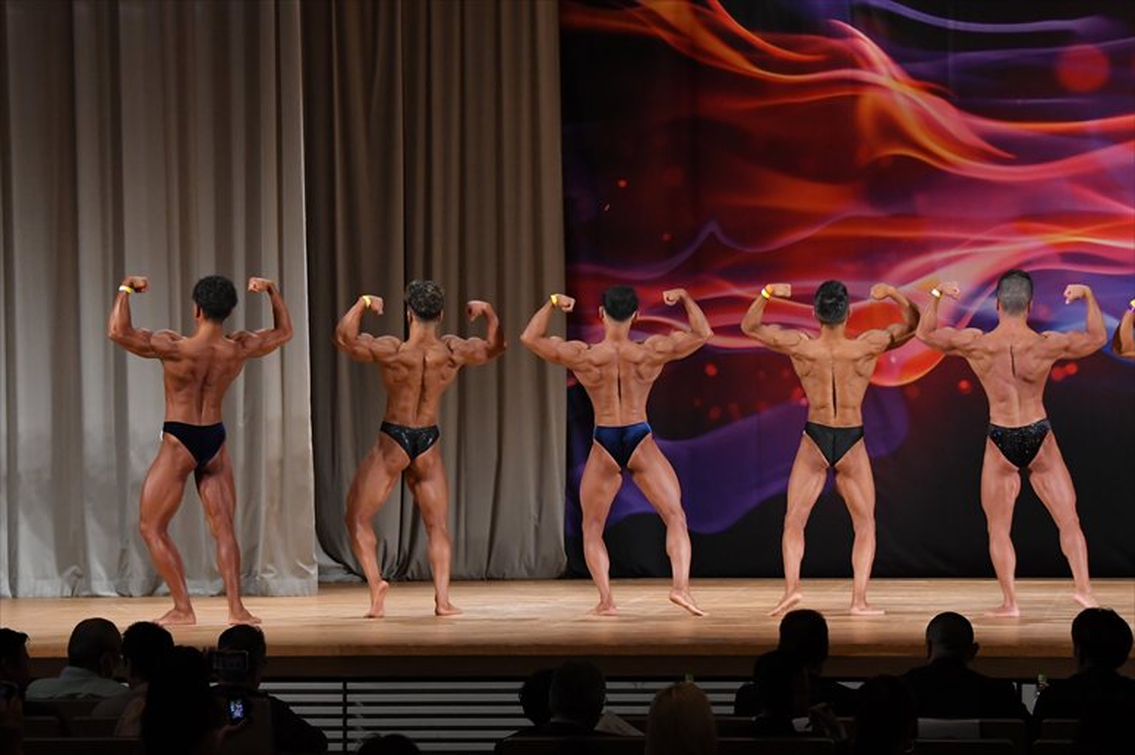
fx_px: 4002
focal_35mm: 127
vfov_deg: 10.8
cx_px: 568
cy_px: 378
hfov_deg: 16.1
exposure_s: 1/400
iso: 3200
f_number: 5.6
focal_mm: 85
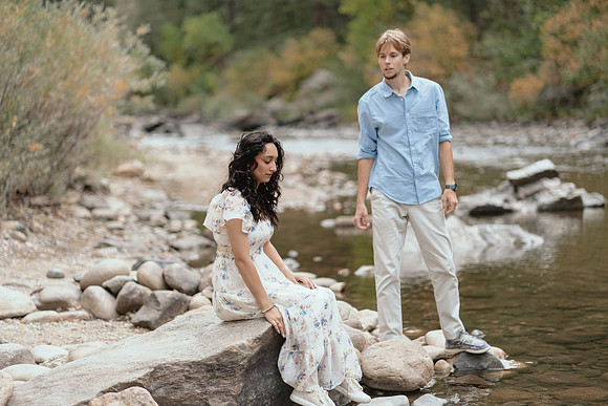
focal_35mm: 85
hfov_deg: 23.9
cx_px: 304
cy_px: 203
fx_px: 1436
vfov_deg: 16.1
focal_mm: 85
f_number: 1.8
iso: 160
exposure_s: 1/400
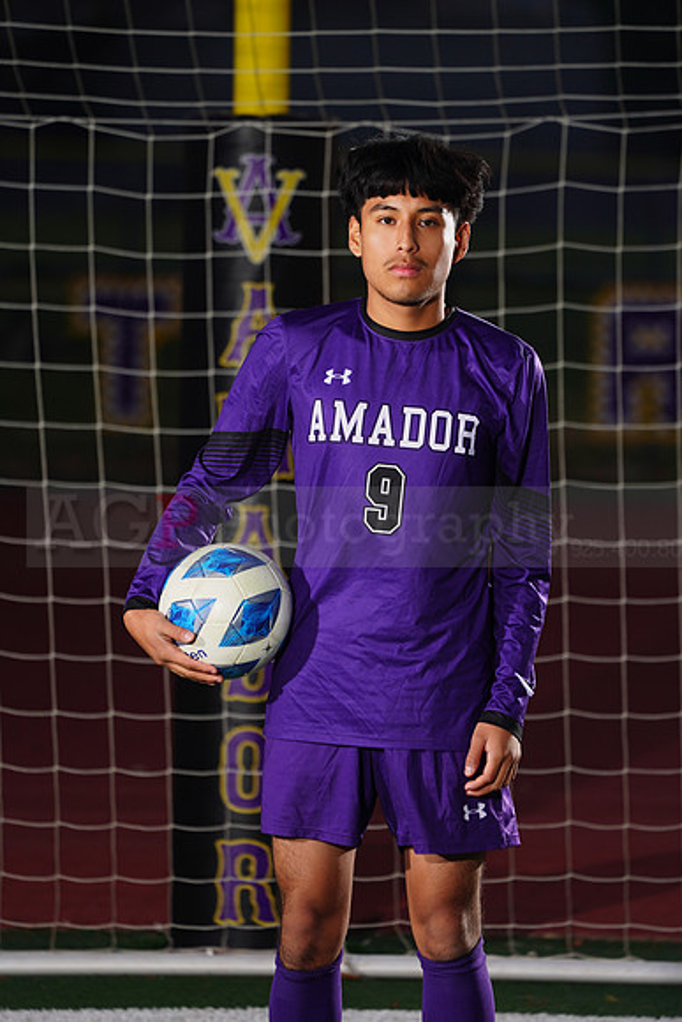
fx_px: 10507
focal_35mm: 370
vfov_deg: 5.6
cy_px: 511
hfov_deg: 3.7
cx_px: 341
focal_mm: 370
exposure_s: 1/200
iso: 200
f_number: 7.1
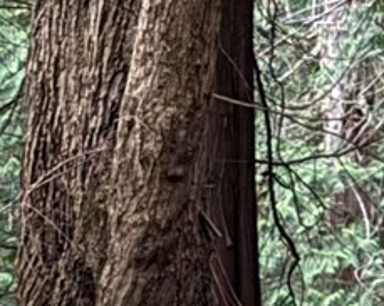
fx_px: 3726
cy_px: 594
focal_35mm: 328
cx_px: -652
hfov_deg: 5.6
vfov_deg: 4.7
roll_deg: -1.1
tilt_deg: -2.1
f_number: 1.78
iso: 200
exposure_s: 1/60
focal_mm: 6.76
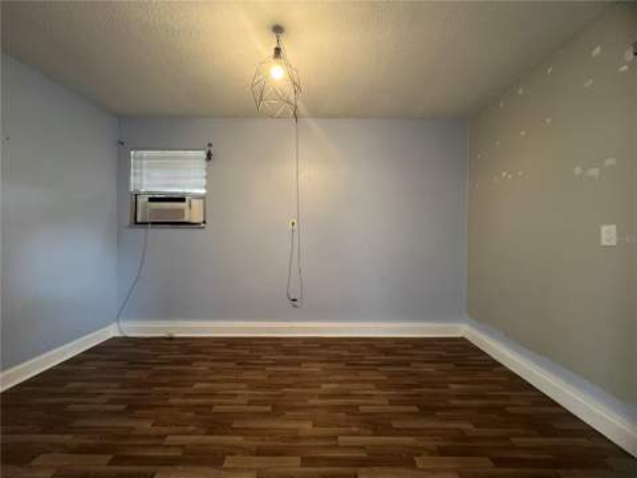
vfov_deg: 89.9
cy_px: 239
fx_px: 239
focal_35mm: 13
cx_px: 318
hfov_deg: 106.2
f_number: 1.8
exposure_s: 1/60
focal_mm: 1.57
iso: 400
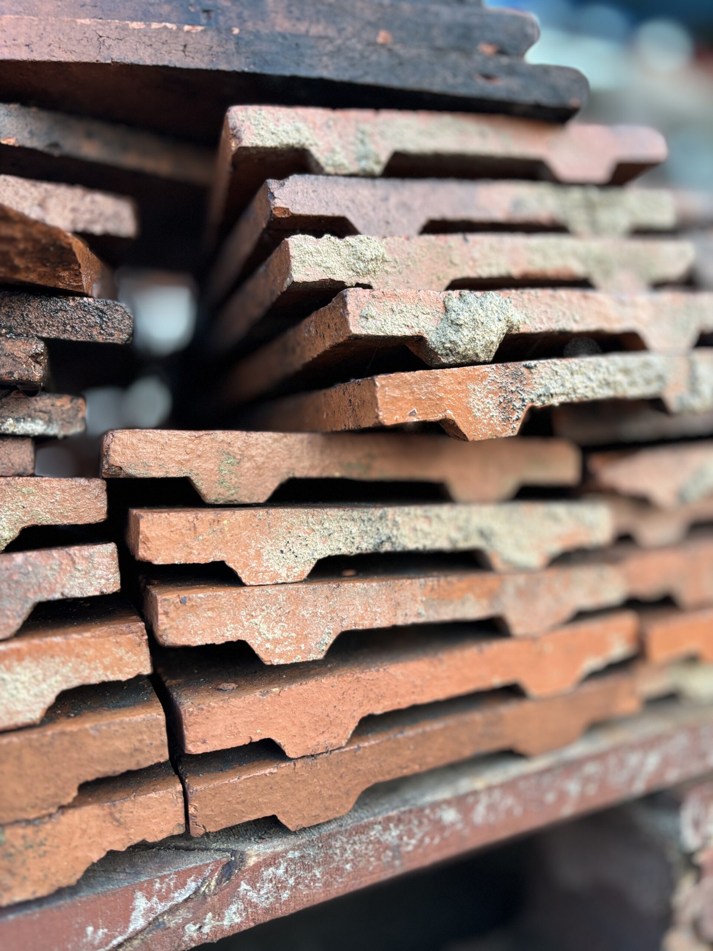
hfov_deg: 53.1
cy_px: 476
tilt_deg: -7.6
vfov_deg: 67.3
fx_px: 714
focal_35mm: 26
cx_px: 356
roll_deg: +0.7
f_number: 1.6
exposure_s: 1/121
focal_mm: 5.96
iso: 125
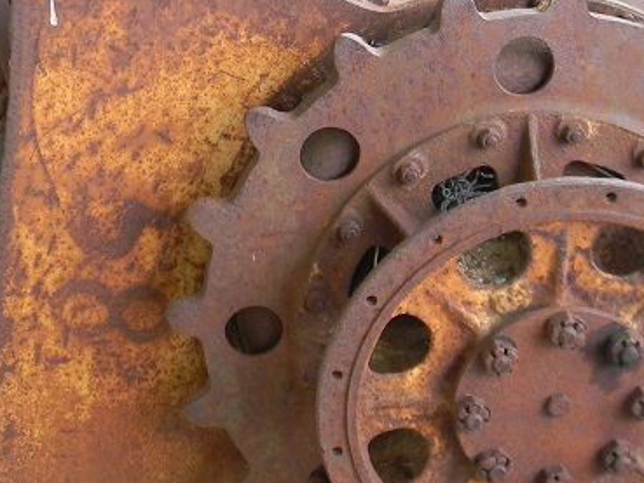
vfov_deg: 13.3
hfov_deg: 17.7
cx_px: 330
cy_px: 80
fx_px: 2066
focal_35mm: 111
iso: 80
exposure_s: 1/33.6
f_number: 3.8
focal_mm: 7.3
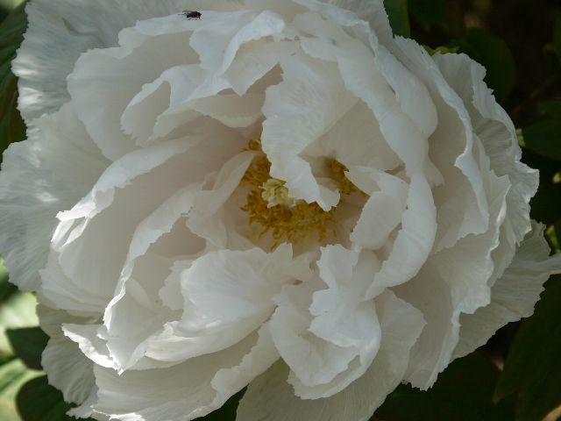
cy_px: 210
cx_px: 280
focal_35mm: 100
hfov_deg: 19.6
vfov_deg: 14.8
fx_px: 1621
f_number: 5.6
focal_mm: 50
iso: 100
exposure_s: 1/200
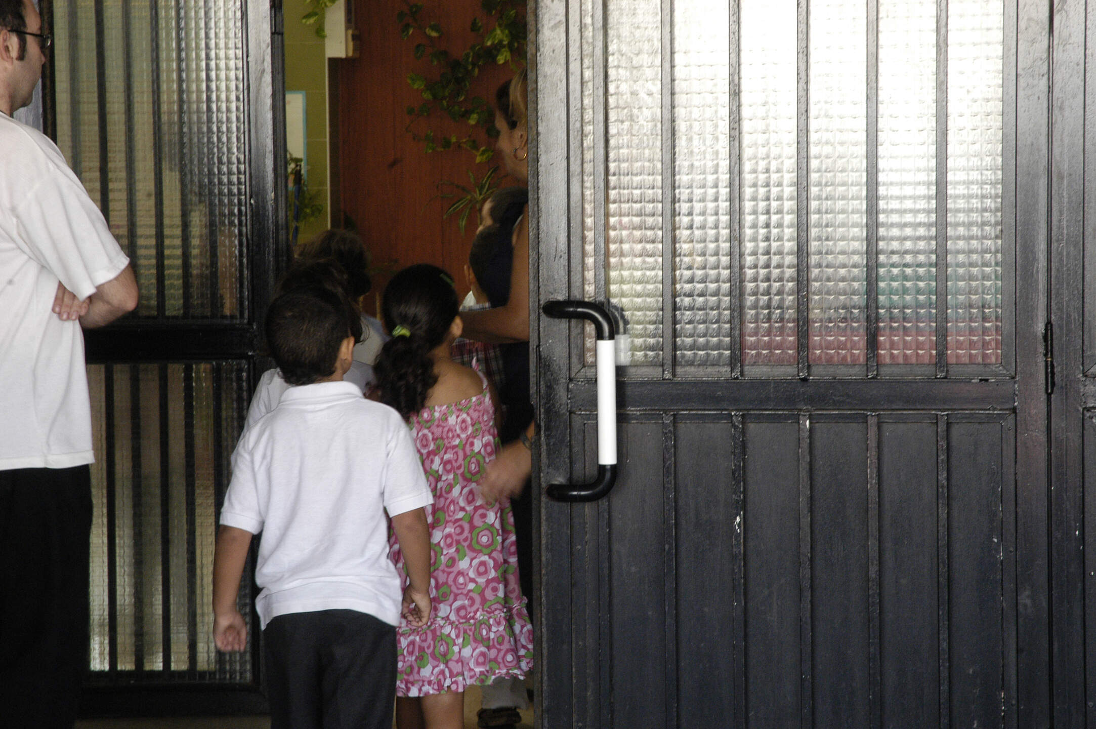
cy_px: 364
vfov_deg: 13.0
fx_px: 3194
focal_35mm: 105
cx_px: 548
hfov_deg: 19.5
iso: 800
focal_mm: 70
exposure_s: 1/45
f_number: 10
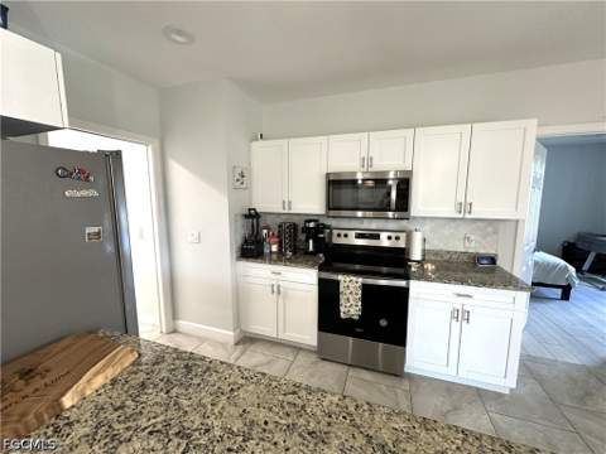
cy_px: 227
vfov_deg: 85.7
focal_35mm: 14
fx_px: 245
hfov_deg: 102.1
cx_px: 303
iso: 250
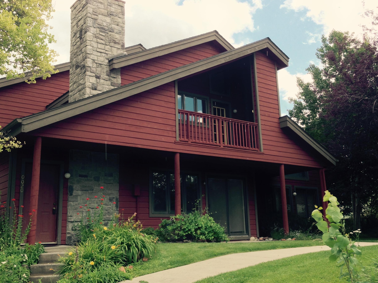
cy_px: 135
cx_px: 184
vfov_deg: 35.1
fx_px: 448
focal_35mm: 41
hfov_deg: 45.8
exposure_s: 1/282
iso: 50
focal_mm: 4.12
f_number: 2.4
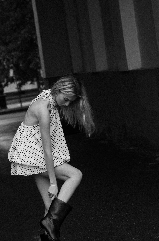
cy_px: 104
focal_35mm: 98
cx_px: 48
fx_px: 652
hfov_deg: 13.9
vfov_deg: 20.8
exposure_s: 1/160
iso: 200
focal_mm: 35
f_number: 2.5
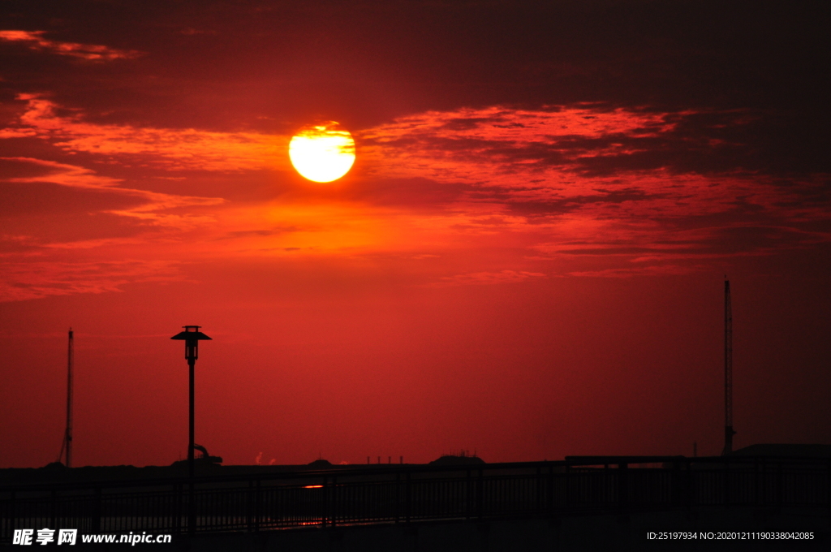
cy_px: 276
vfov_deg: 4.6
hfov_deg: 6.9
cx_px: 416
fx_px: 6916
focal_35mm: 300
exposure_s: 1/4000
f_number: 5.6
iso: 400
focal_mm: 200
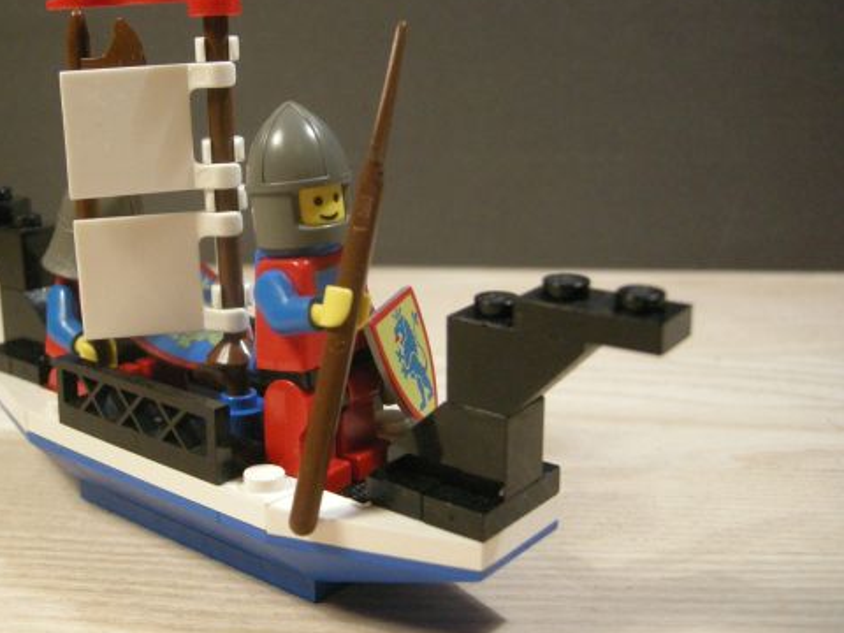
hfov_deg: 41.8
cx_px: 320
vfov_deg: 32.1
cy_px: 258
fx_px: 1097
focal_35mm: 45
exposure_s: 1/55.7
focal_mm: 7.5
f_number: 2.7
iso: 400
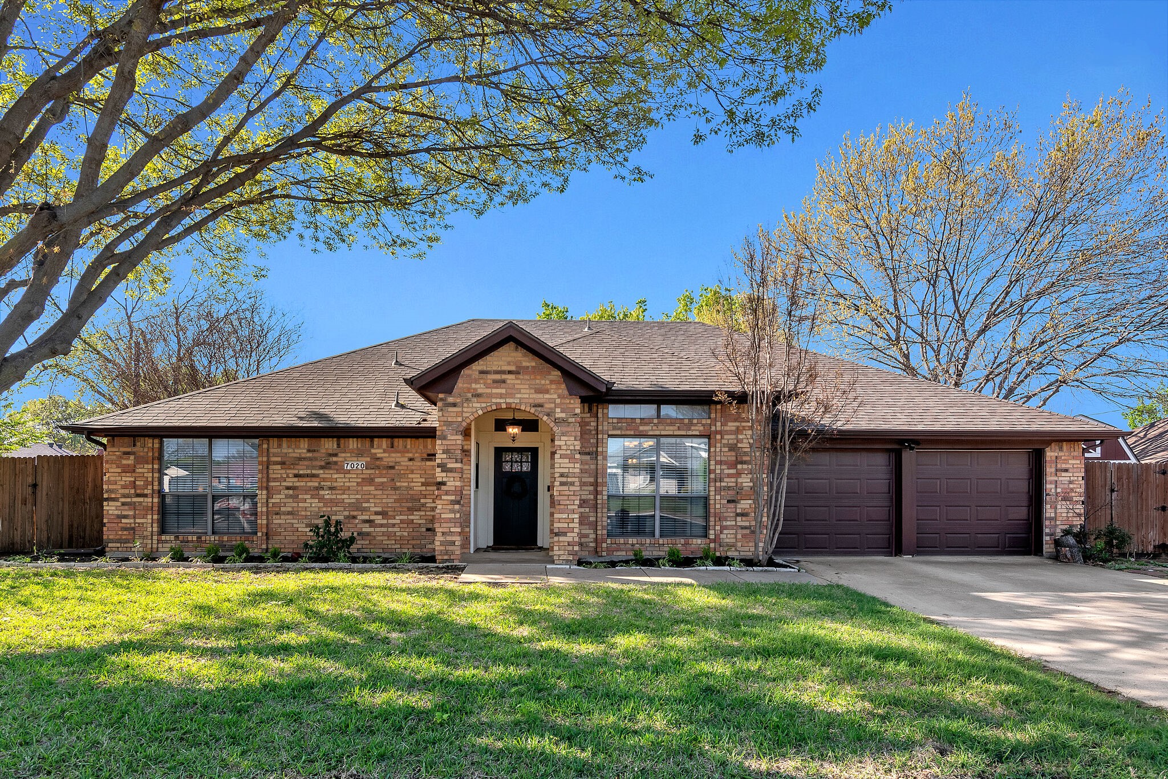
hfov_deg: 61.9
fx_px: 973
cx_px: 584
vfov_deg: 43.6
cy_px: 390
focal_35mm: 30
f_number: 11
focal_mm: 20
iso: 320
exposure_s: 1/125
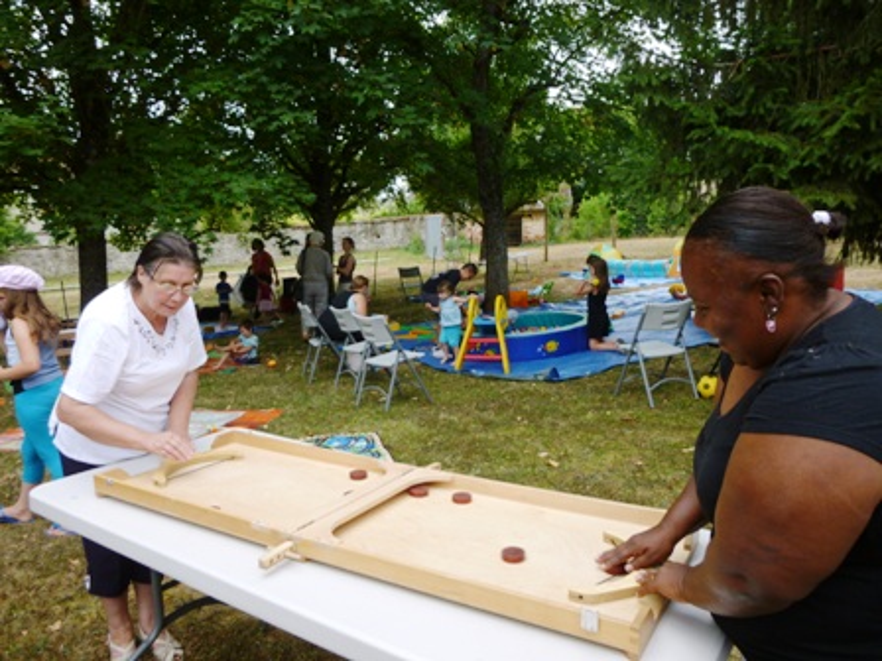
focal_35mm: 25
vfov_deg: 54.9
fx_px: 637
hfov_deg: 69.4
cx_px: 441
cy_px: 330
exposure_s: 1/200
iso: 100
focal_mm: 4.5
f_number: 3.1
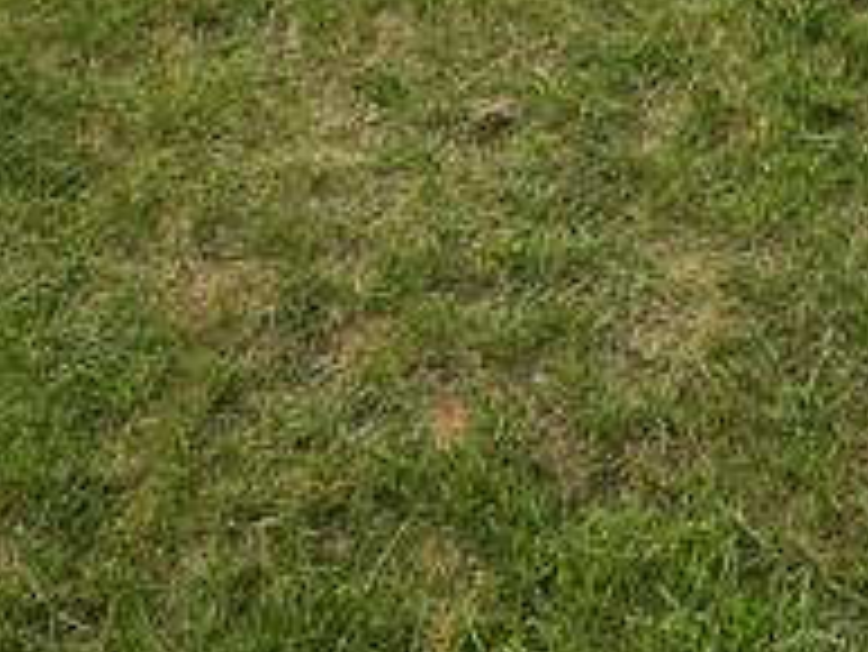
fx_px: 1731
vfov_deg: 16.0
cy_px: -697
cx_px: 783
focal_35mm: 69
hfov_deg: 27.1
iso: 40
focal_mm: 2.2
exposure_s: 1/1235
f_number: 1.9
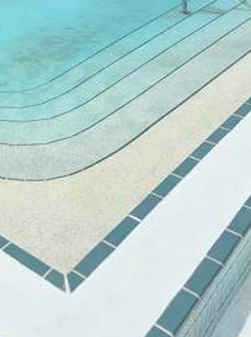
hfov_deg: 25.2
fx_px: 523
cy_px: -25
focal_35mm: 54
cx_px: -18
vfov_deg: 31.9
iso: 25
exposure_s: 1/5475
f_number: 1.8
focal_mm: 5.4
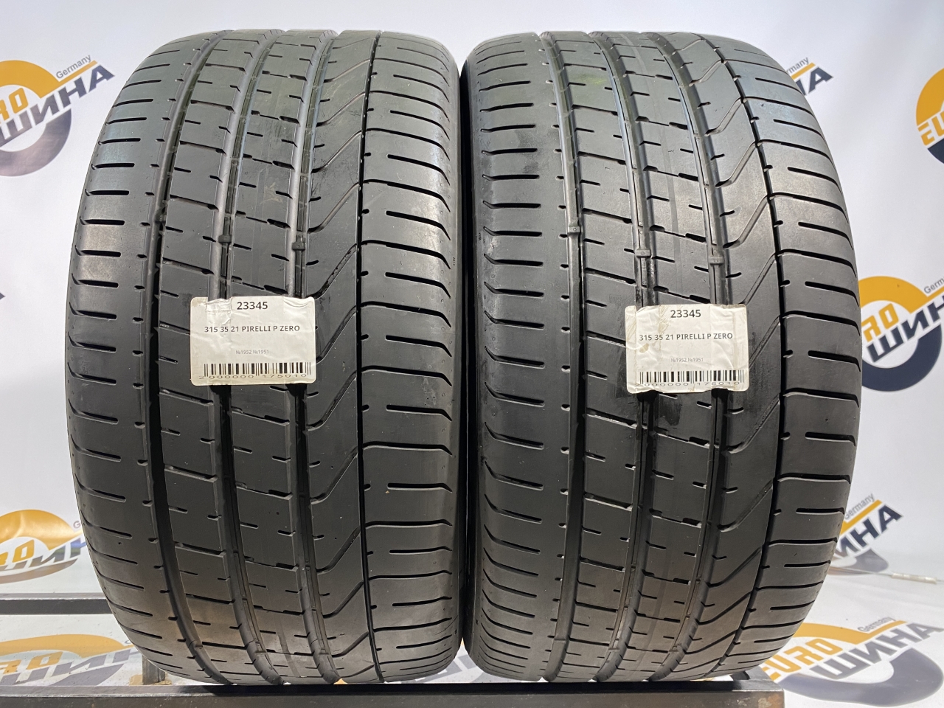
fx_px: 709
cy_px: 354
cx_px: 472
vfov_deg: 53.1
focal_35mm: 26
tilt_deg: +0.1
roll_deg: +1.3
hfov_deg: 67.3
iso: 80
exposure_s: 1/50
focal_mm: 4.25
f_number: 1.8
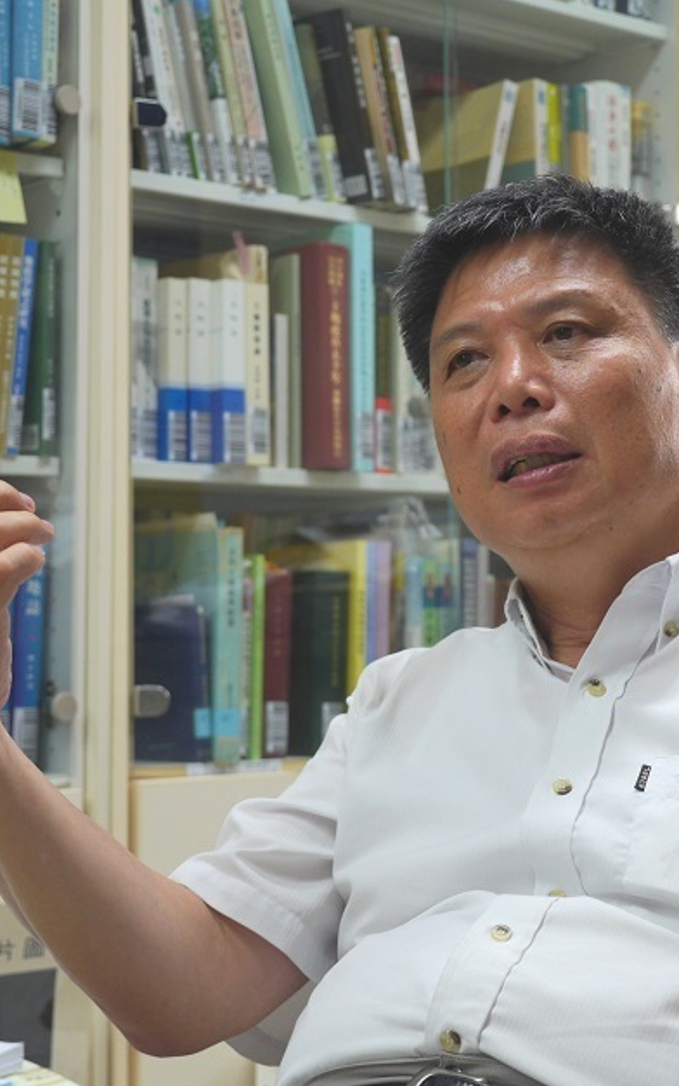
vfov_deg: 29.8
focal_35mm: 69
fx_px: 2042
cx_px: 499
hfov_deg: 18.8
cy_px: 546
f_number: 2.8
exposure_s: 1/200
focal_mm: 24
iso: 640
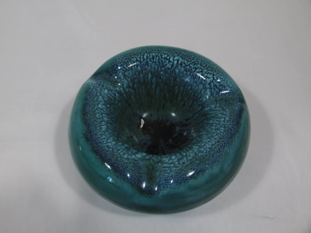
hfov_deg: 49.0
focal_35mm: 38
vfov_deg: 37.7
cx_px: 156
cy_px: 116
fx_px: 341
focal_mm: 6.8
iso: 100
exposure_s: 1/30
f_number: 3.7
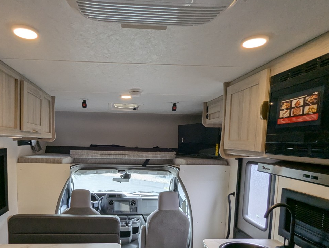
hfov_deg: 72.8
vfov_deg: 57.8
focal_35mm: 23
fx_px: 219
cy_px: 163
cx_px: 126
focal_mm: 2.35
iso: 91
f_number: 2.2
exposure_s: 1/193
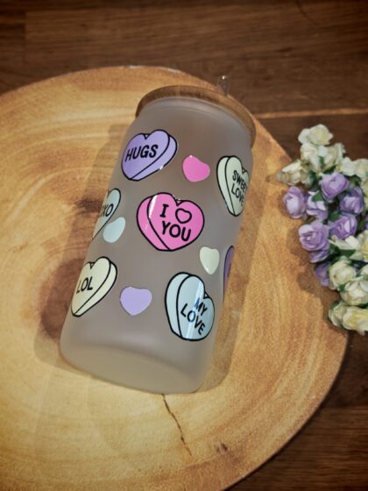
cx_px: 184
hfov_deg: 30.3
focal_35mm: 48
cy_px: 246
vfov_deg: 39.7
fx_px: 680
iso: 200
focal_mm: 6.83
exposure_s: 1/100
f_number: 2
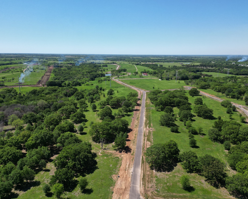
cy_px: 97
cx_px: 127
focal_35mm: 26
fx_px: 191
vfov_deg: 54.9
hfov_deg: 66.0
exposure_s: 1/3000
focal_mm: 6.72
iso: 120
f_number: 1.7
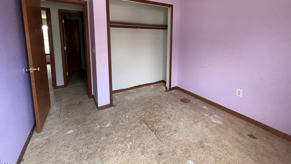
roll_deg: +0.6
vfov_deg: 65.3
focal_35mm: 16
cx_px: 139
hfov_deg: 99.3
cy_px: 54
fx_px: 123
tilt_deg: -7.3
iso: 125
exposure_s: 1/121
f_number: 2.2
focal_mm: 2.22
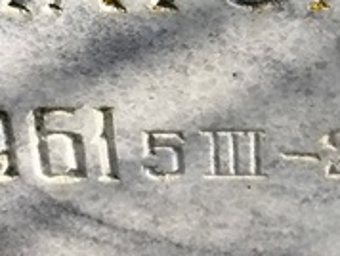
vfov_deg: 6.5
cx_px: 362
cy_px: -155
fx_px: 2203
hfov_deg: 8.8
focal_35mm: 224
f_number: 1.7
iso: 50
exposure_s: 1/211
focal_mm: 4.71
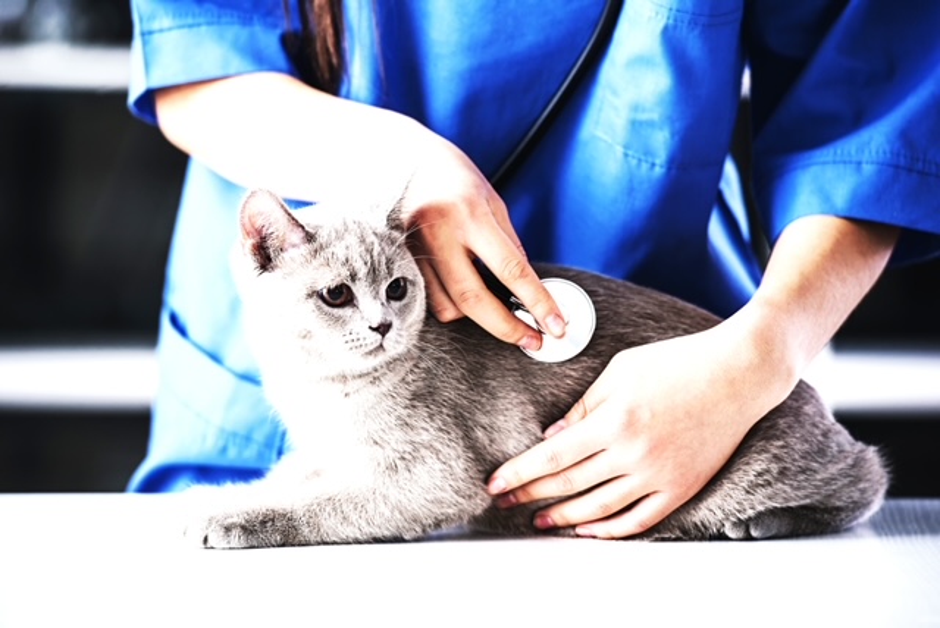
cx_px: 470
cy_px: 314
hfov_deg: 10.5
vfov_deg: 7.1
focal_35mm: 195
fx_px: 5096
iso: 400
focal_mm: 195
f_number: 4
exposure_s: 1/100
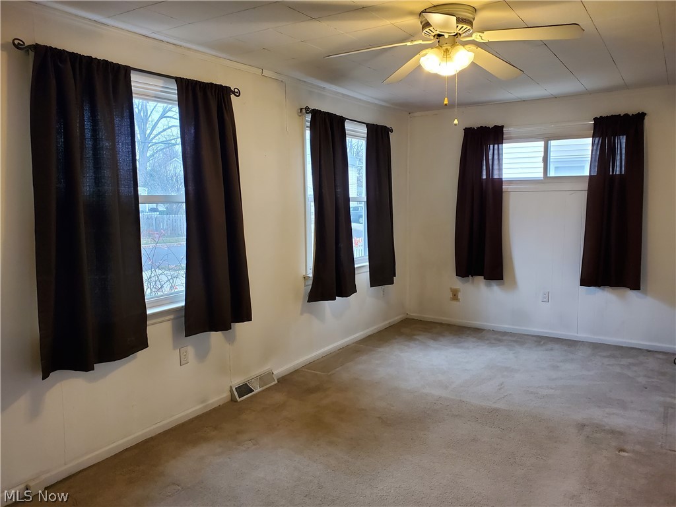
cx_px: 338
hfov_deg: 67.3
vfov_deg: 53.1
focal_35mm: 26
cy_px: 254
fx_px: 508
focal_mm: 4.3
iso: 200
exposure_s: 1/60
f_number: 2.4
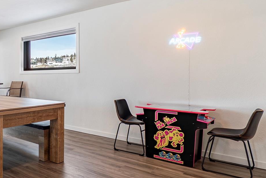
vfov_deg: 42.3
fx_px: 229
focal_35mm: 31
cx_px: 47
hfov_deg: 55.3
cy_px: 80
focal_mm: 12
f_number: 10
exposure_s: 1/4
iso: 100
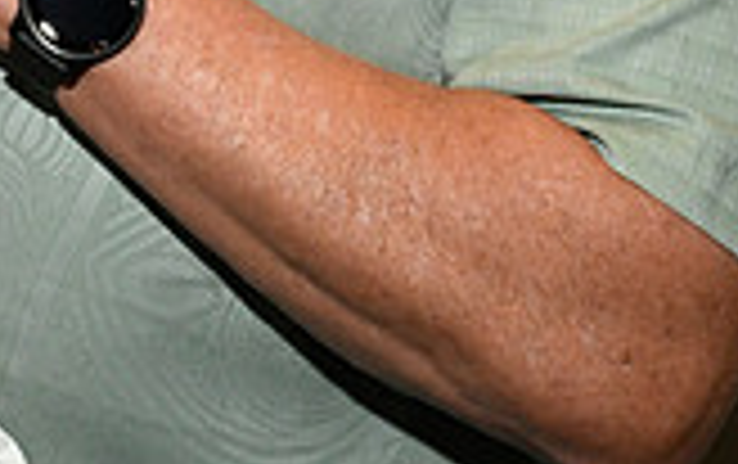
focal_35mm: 162
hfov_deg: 12.9
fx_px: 3263
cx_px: 176
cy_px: -390
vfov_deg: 7.8
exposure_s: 1/60
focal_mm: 45
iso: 6400
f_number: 11
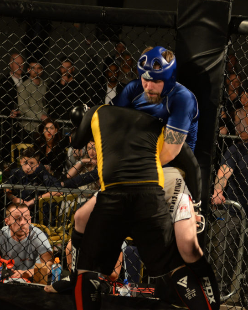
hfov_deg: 15.5
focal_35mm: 99
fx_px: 908
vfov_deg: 19.4
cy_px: 155
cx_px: 155
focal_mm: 70
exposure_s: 1/125
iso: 1250
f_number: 3.2
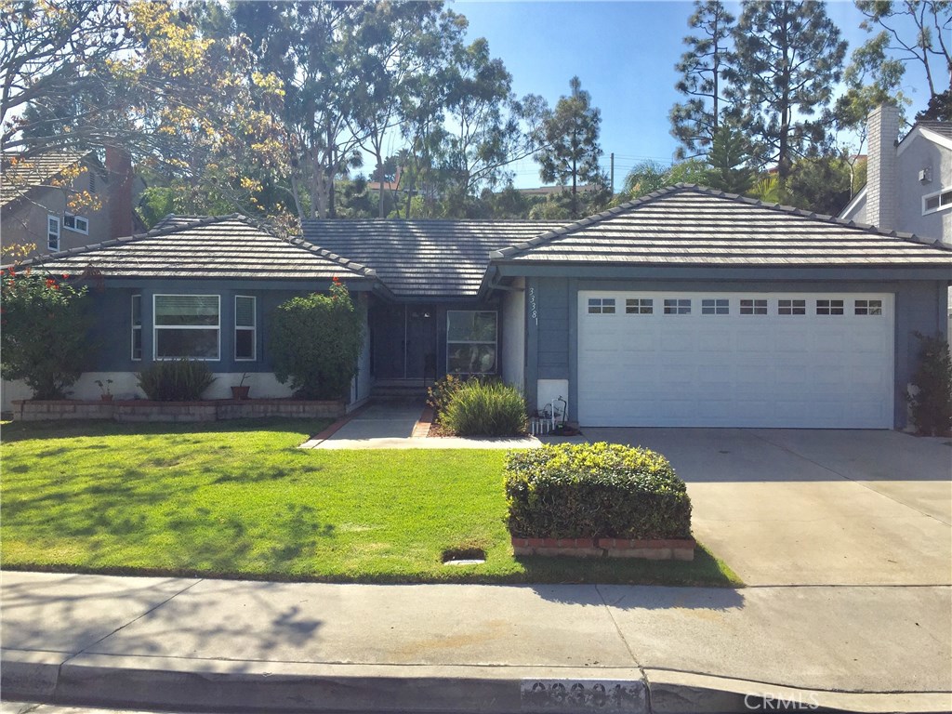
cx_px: 476
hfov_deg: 61.7
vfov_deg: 48.2
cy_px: 357
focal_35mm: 29
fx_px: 798
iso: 32
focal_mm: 4.15
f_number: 2.2
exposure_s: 1/2326
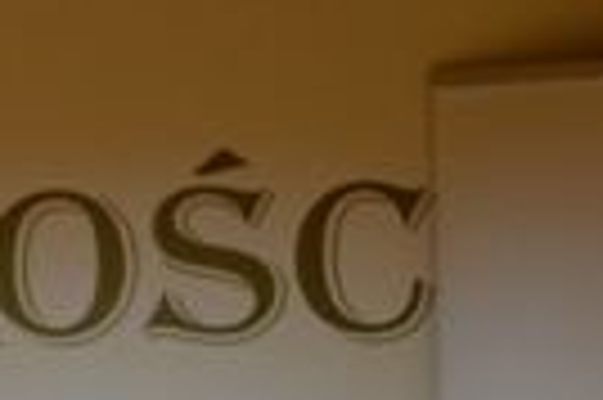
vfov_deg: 2.5
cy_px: 816
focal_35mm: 557
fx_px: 9318
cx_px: -1166
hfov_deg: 3.6
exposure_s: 1/60
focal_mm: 62
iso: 500
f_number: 4.5
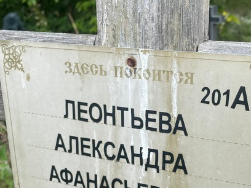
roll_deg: -0.1
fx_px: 370
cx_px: 168
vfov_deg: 28.3
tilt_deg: -24.6
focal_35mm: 51
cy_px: 135
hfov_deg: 37.1
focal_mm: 4.2
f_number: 1.6
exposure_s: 1/972
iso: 32
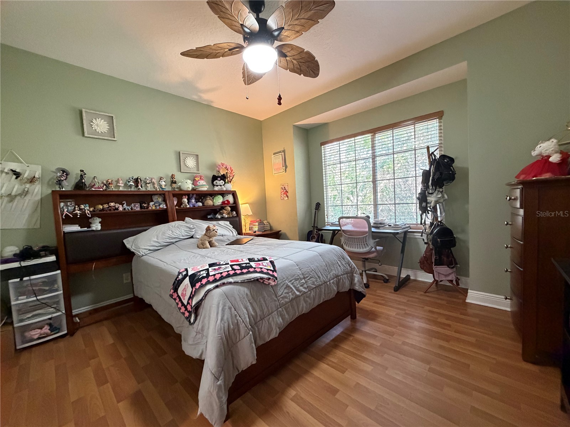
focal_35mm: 14
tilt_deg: -3.5
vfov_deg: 85.7
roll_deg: +3.3
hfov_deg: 102.1
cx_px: 285
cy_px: 214
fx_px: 231
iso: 800
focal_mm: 2.22
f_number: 2.2
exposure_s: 1/60
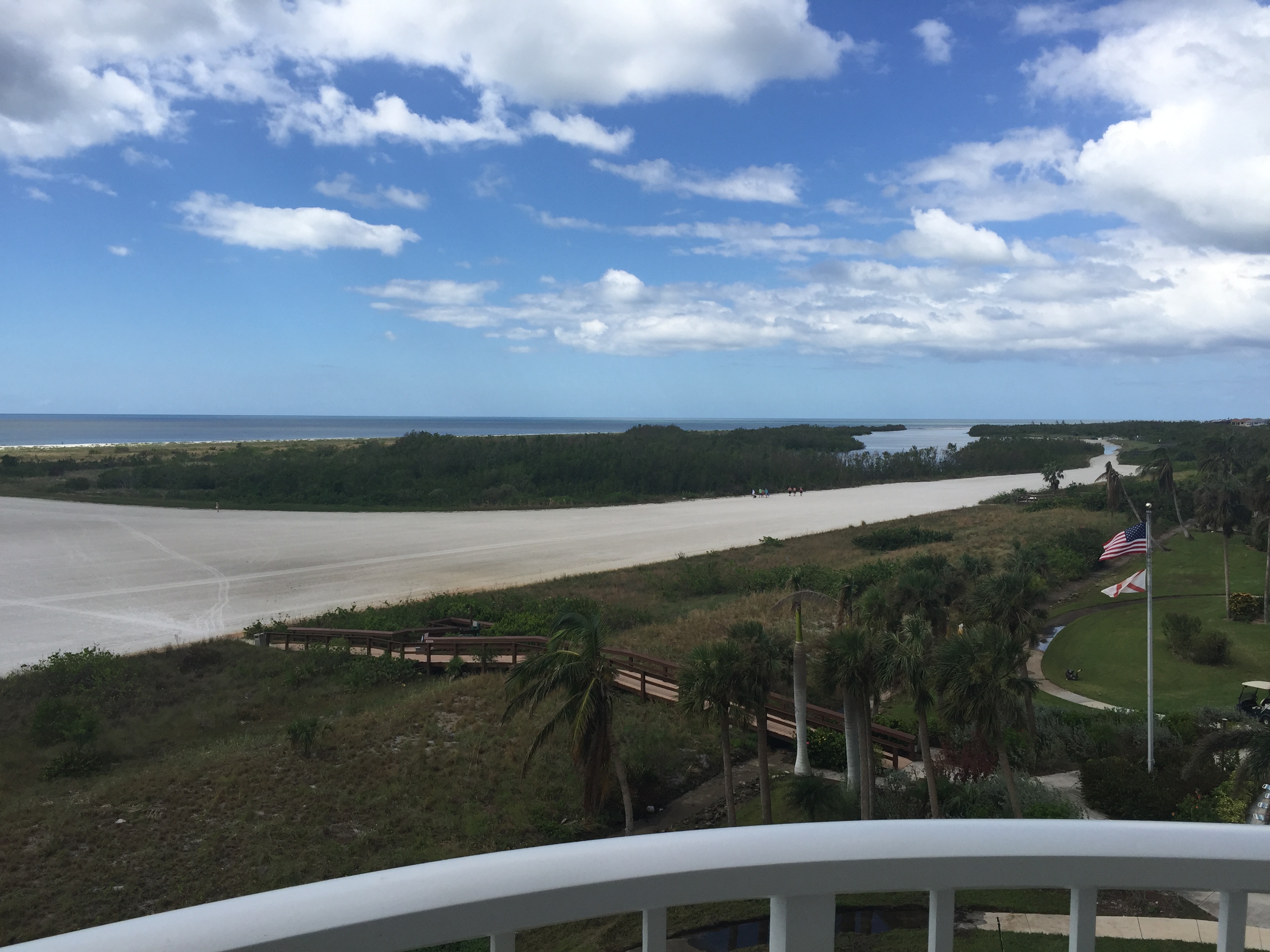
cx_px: 635
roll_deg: -1.4
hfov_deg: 61.7
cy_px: 476
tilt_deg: -2.5
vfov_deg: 48.2
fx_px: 1064
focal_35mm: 29
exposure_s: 1/2198
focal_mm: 4.15
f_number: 2.2
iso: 32
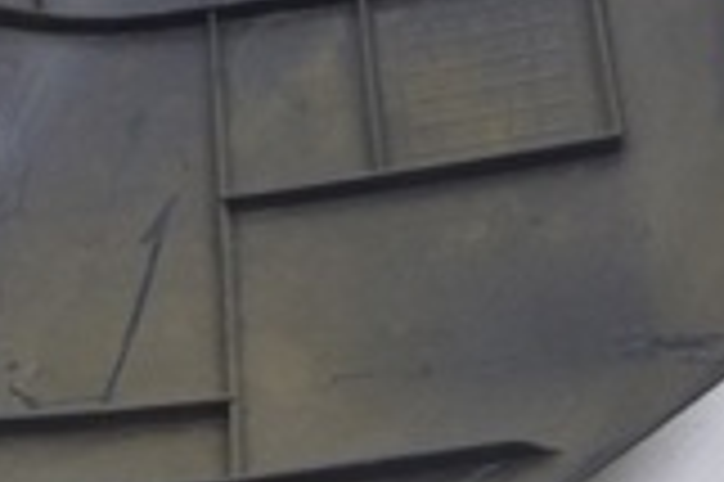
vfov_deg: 9.1
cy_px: -61
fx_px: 2993
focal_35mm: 149
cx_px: -238
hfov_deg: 13.3
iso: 400
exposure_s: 1/20
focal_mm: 25
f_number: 5.6
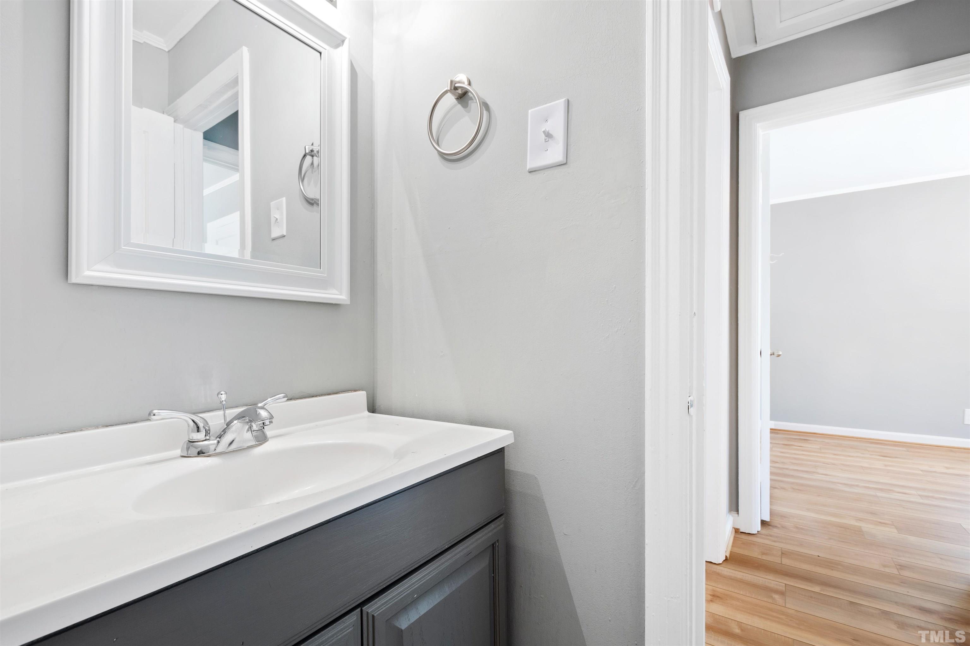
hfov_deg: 100.4
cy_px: 323
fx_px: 404
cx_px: 485
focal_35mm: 15
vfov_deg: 77.3
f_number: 8
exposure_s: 1/1.25
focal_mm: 10
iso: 100
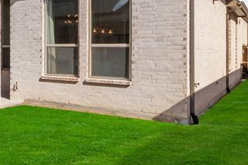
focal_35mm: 47
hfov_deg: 31.3
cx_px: -82
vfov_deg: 28.3
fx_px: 324
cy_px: 46
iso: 100
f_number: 11
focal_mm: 10
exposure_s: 1/640
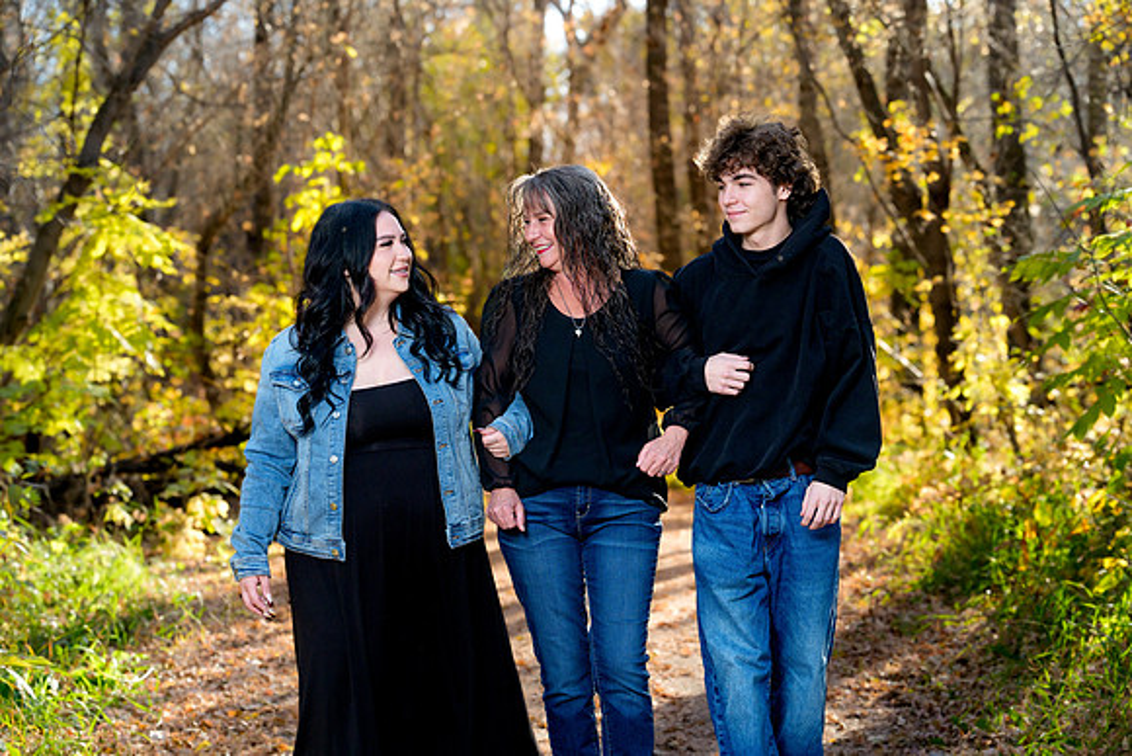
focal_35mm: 81
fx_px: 2547
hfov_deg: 25.1
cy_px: 378
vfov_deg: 16.9
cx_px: 566
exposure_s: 1/160
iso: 400
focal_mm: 81
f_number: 4
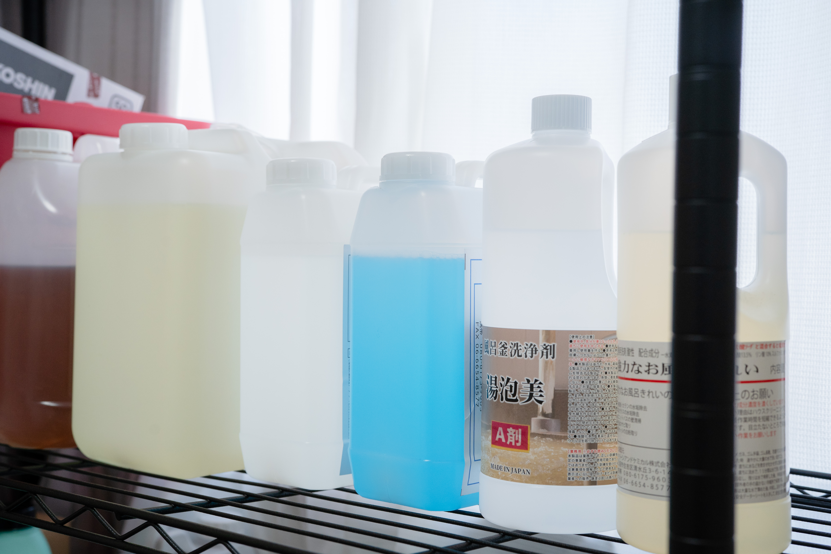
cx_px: 416
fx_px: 1154
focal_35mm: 50
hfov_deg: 39.6
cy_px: 277
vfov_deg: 27.0
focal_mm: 50
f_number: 5.6
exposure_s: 1/125
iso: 800
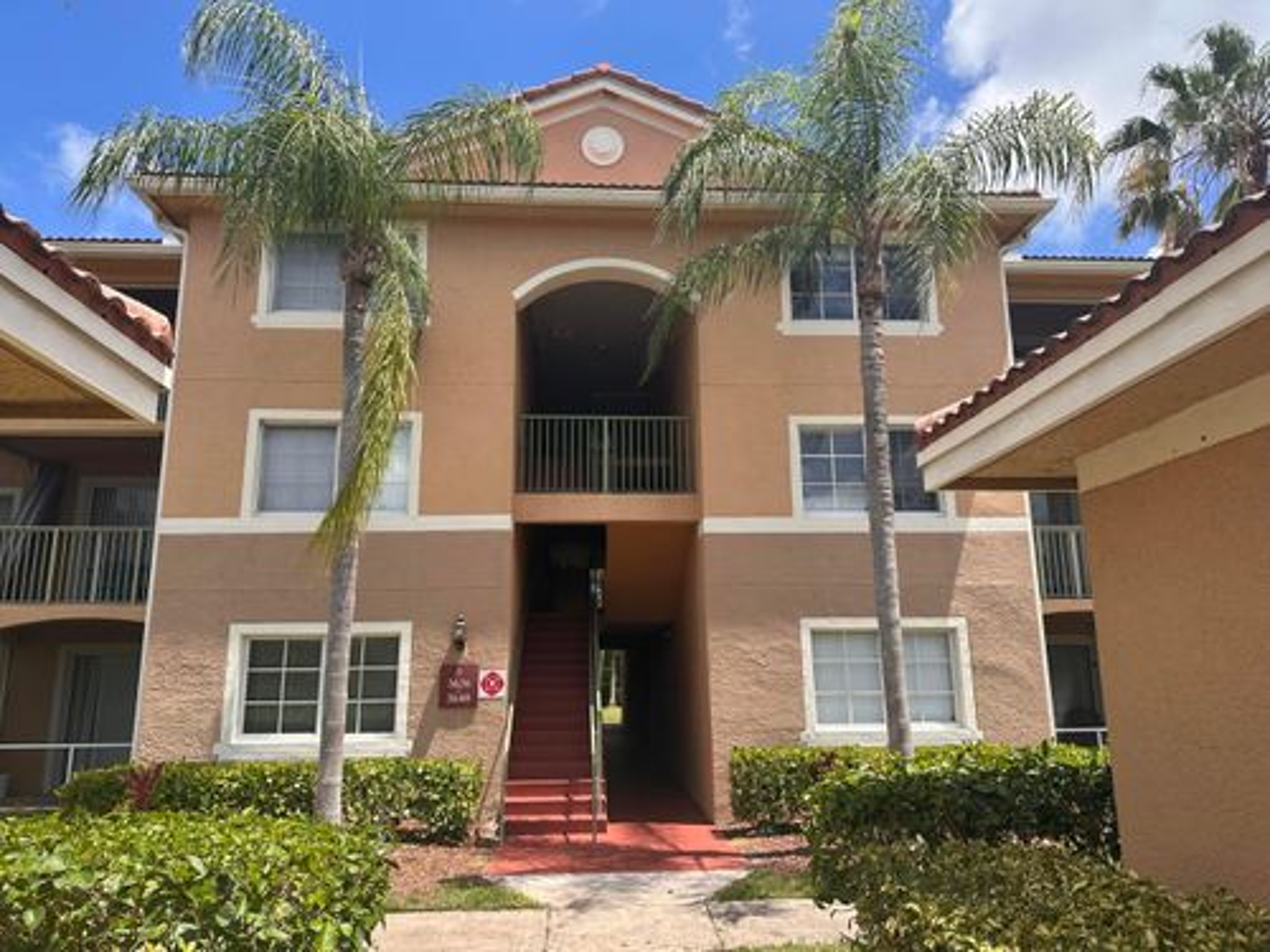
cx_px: 635
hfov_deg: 71.6
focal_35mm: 24
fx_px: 881
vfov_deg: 56.8
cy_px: 476
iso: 80
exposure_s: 1/2967
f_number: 1.78
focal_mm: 6.86
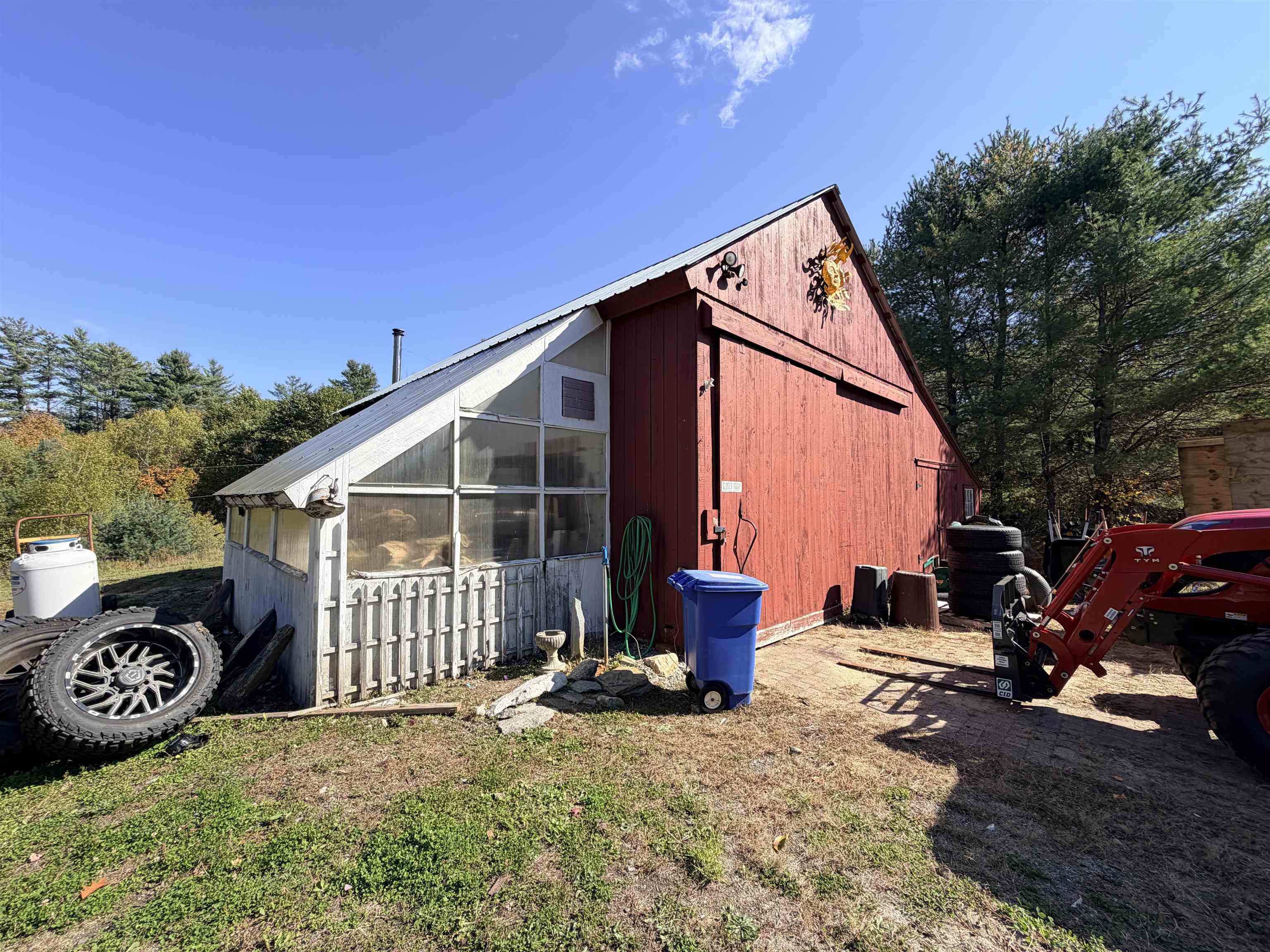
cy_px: 476
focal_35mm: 14
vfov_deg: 85.7
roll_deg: +0.8
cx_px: 635
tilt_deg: +2.2
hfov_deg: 102.1
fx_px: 514
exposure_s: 1/770
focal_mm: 2.22
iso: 32
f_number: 2.2
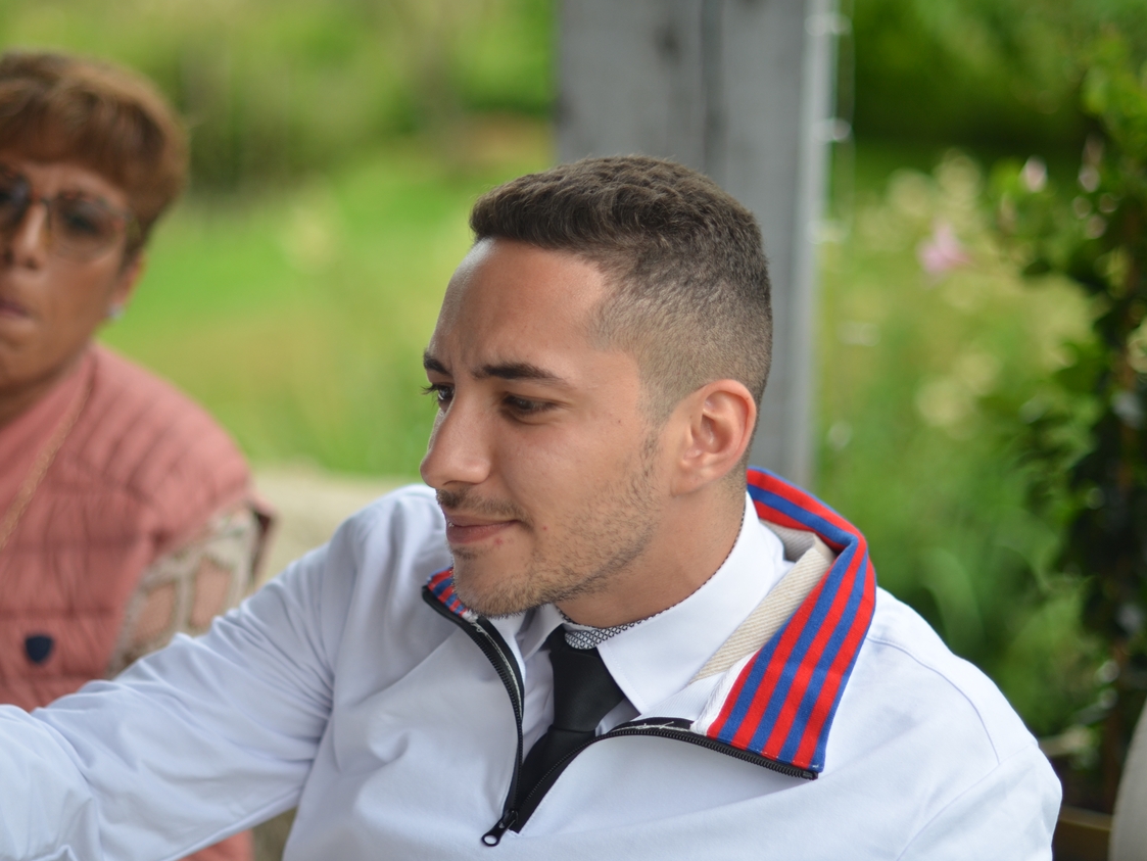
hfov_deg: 23.8
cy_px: 432
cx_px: 505
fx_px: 2718
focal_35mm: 82
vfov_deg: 18.0
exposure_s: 1/400
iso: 200
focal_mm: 50
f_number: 1.4
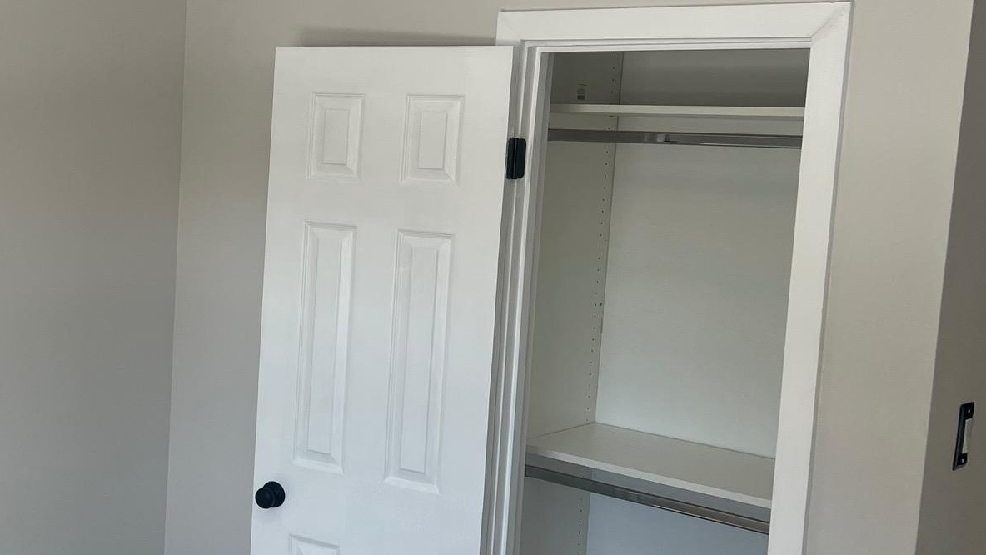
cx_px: 217
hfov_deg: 40.6
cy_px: 252
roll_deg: -1.9
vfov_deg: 24.4
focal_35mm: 49
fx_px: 1281
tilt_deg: -6.0
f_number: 1.5
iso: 50
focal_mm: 5.7
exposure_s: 1/404
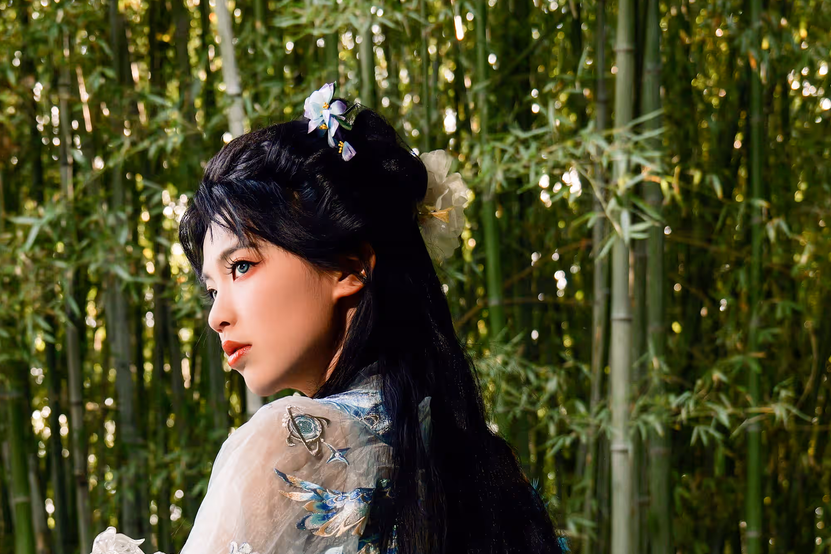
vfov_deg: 14.7
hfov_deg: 21.9
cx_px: 200
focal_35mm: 92
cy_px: 519
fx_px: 2124
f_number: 5.6
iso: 1000
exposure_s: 1/160
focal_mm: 48
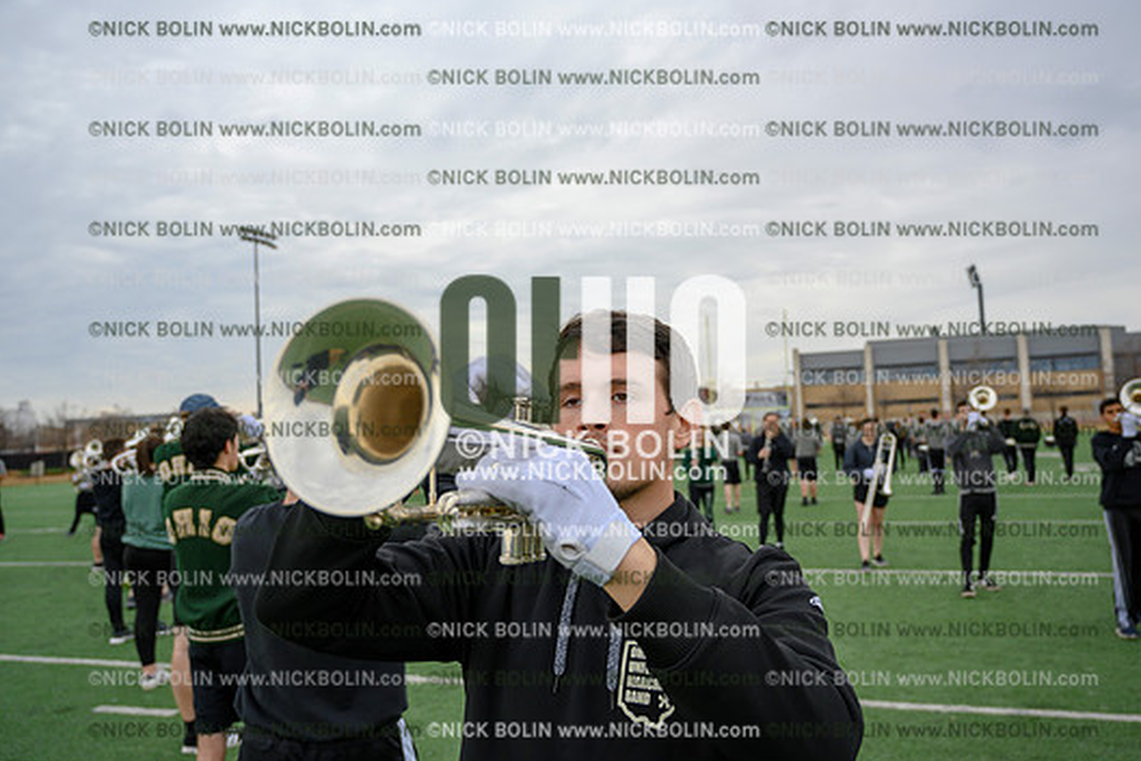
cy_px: 379
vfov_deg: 46.4
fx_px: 887
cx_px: 592
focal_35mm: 28
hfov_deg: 65.5
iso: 200
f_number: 4
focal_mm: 25.5
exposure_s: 1/640
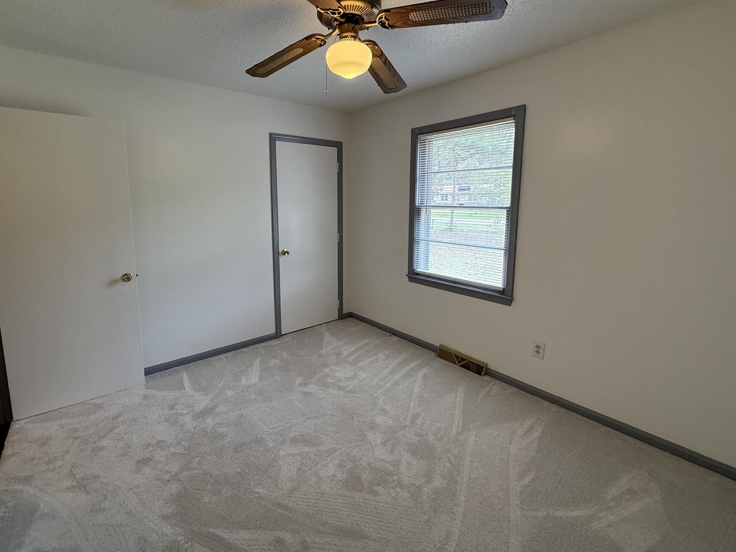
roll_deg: +0.6
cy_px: 245
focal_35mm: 16
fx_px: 340
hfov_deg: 94.4
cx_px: 344
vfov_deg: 77.8
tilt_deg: -7.6
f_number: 2.2
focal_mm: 2.22
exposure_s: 1/120
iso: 160
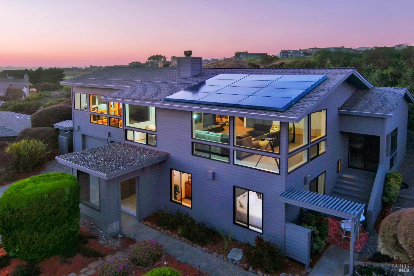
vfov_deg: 45.0
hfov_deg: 63.7
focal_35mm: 29
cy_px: 138
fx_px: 333
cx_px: 207
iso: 400
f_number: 7.1
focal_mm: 10.57
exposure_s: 1/30
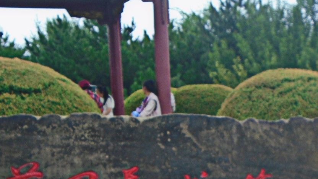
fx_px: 649
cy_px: 194
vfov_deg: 15.3
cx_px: 231
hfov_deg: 27.2
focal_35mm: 77
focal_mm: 7.4
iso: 100
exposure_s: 1/200
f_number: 4.1
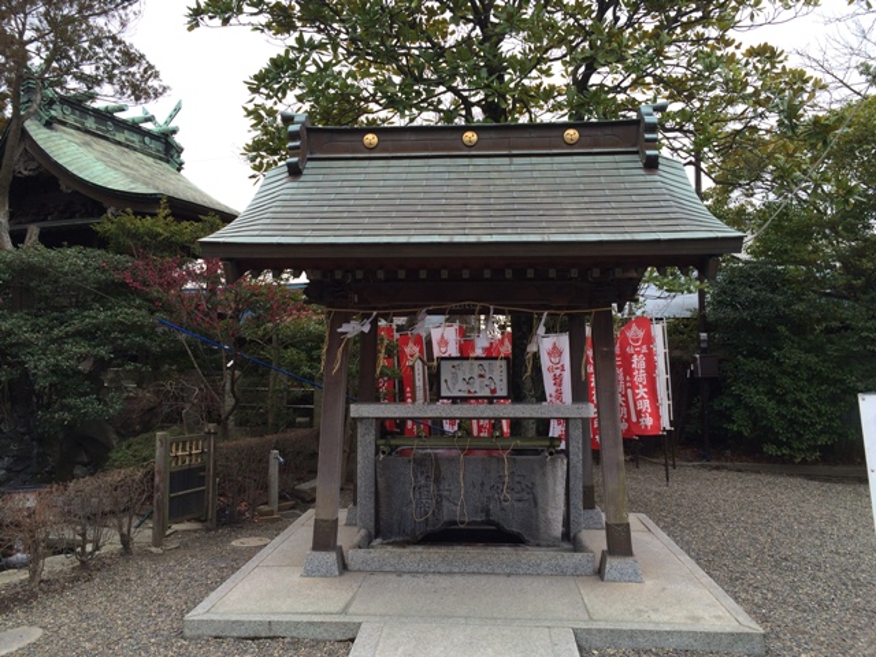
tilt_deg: +2.3
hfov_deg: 61.7
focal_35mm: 29
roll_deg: +1.0
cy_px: 328
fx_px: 734
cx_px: 438
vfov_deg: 48.2
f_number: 2.2
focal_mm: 4.15
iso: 32
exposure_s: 1/348
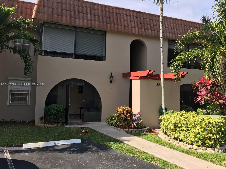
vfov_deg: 48.2
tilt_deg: +4.0
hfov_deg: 61.7
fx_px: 189
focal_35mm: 29
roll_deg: -0.5
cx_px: 113
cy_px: 84
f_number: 2.2
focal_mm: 4.15
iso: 25
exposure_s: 1/739
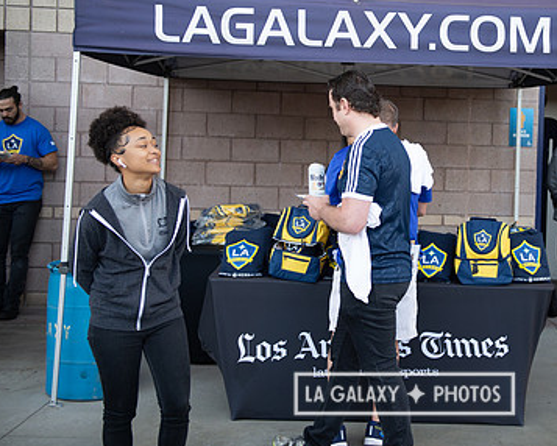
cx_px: 404
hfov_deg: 30.5
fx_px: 1006
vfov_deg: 24.9
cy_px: 160
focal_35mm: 61
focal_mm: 40
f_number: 2.8
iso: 250
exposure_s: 1/200
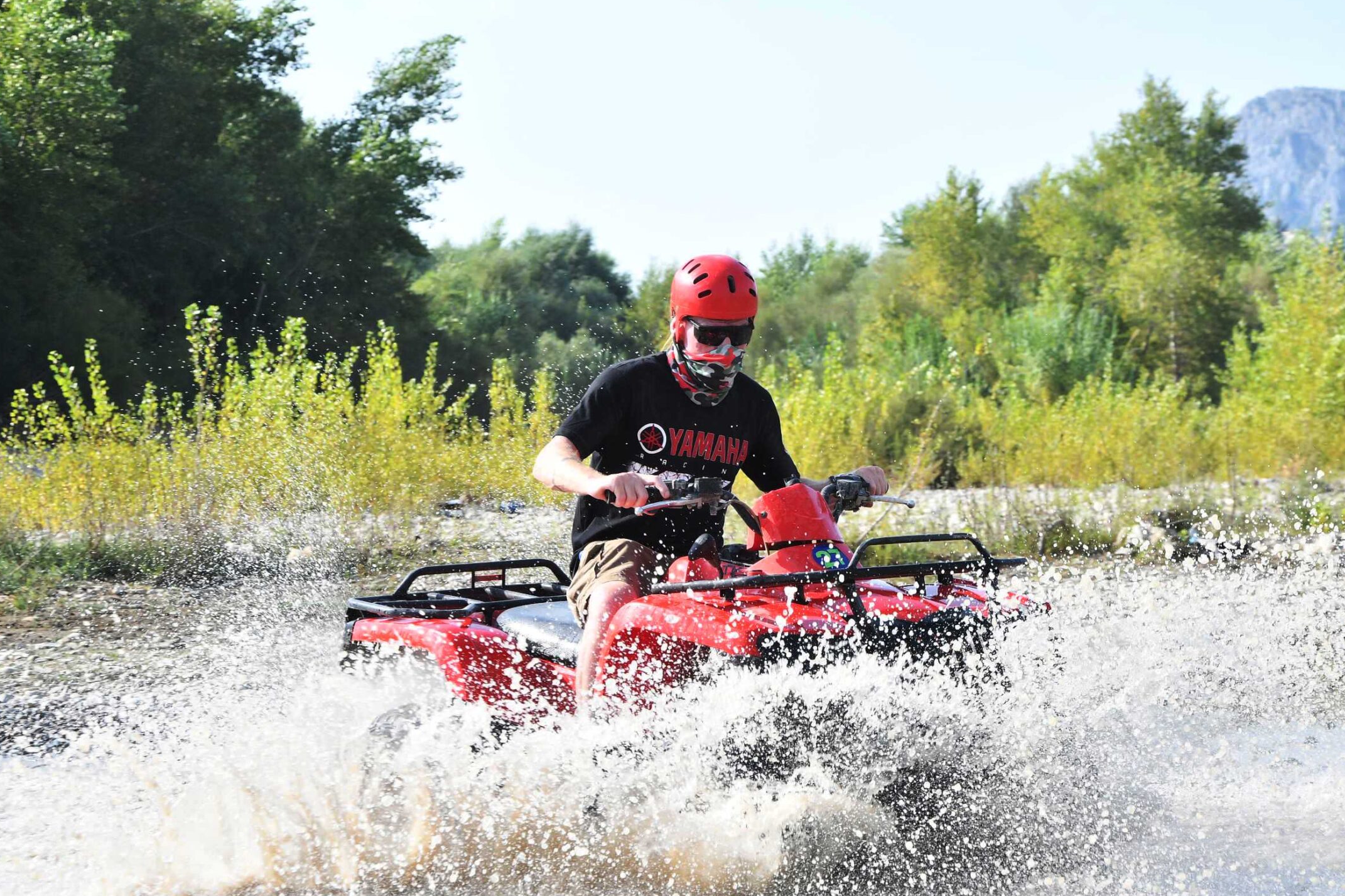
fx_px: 3885
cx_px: 796
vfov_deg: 13.2
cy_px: 527
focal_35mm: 104
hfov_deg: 19.6
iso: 400
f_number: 6.3
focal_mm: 58
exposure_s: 1/640
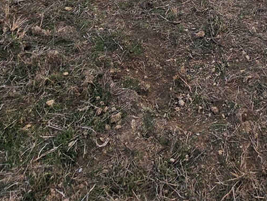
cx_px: 253
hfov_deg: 33.7
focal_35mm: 53
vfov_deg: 19.1
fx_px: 409
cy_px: -181
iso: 100
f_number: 1.9
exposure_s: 1/719
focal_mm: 2.2
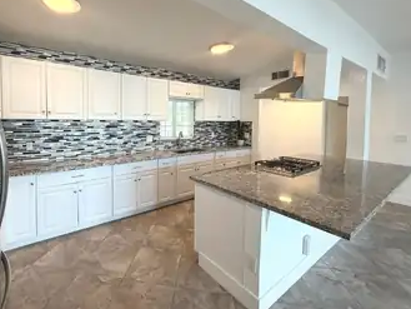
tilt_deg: -2.7
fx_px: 202
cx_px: 171
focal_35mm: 17
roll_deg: -0.2
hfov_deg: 90.2
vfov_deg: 74.2
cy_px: 129
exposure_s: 1/120
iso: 250
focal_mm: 2.22
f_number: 2.2
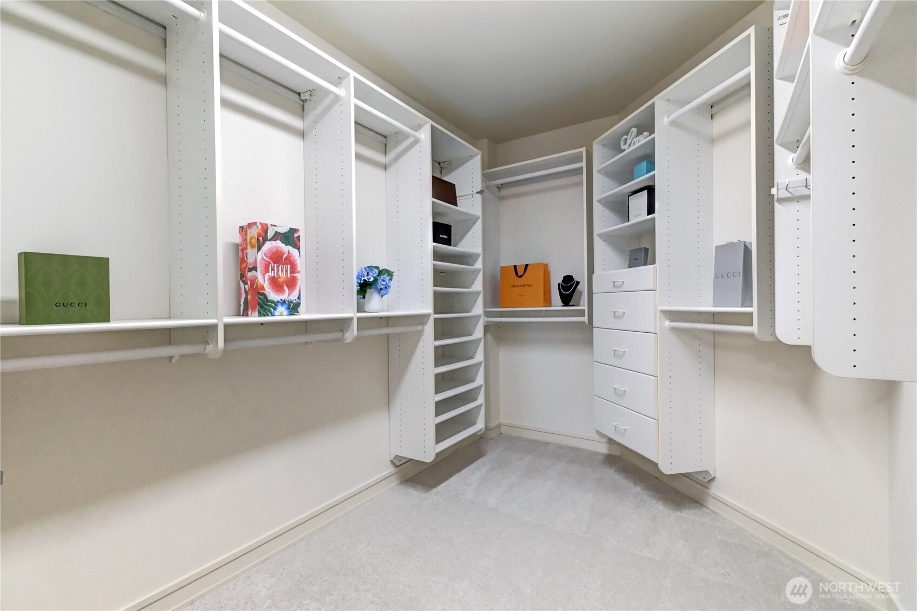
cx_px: 458
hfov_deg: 100.4
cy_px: 306
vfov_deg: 77.3
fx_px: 382
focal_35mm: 15
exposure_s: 1/20
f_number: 11
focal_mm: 10
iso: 3200
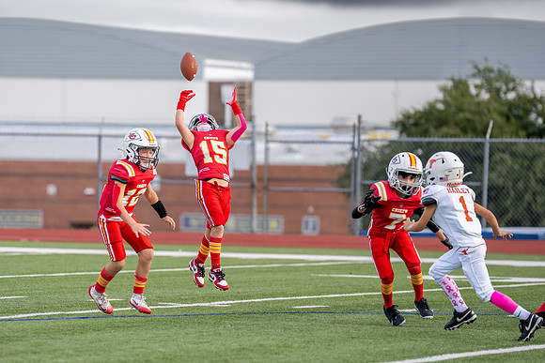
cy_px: 206
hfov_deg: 7.5
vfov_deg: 5.0
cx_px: 187
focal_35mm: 273
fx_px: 4137
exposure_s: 1/2500
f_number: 2.8
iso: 500
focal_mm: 200
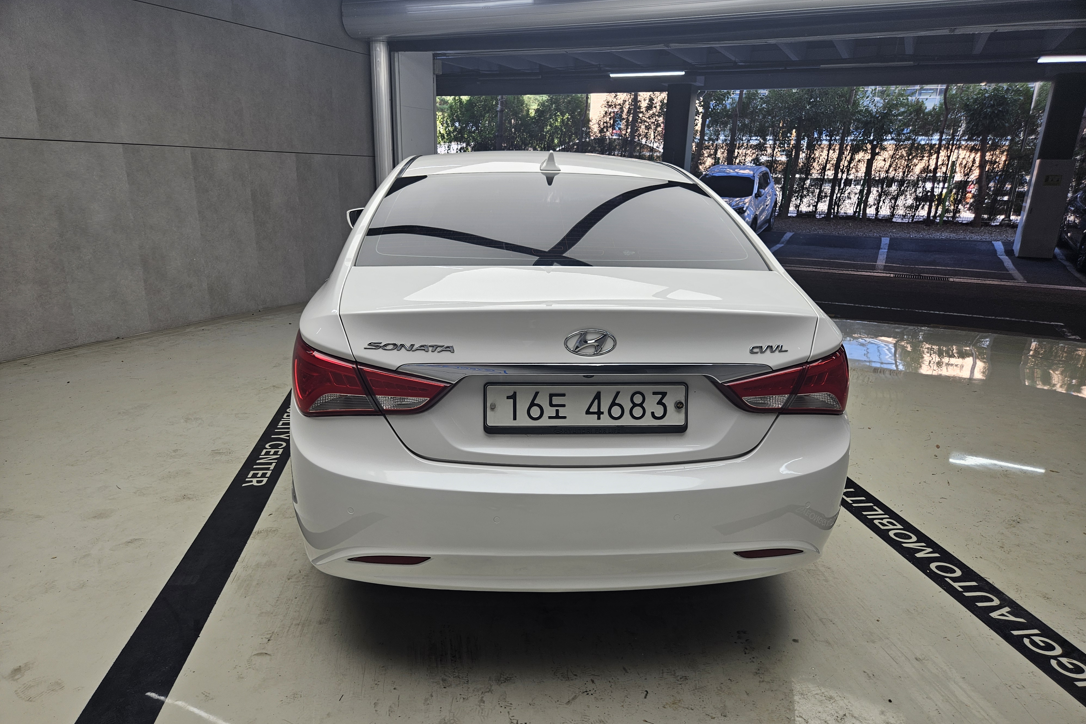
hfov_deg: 73.7
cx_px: 544
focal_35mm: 24
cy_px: 405
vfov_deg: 53.0
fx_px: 724
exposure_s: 1/145
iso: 25
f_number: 1.8
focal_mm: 5.4
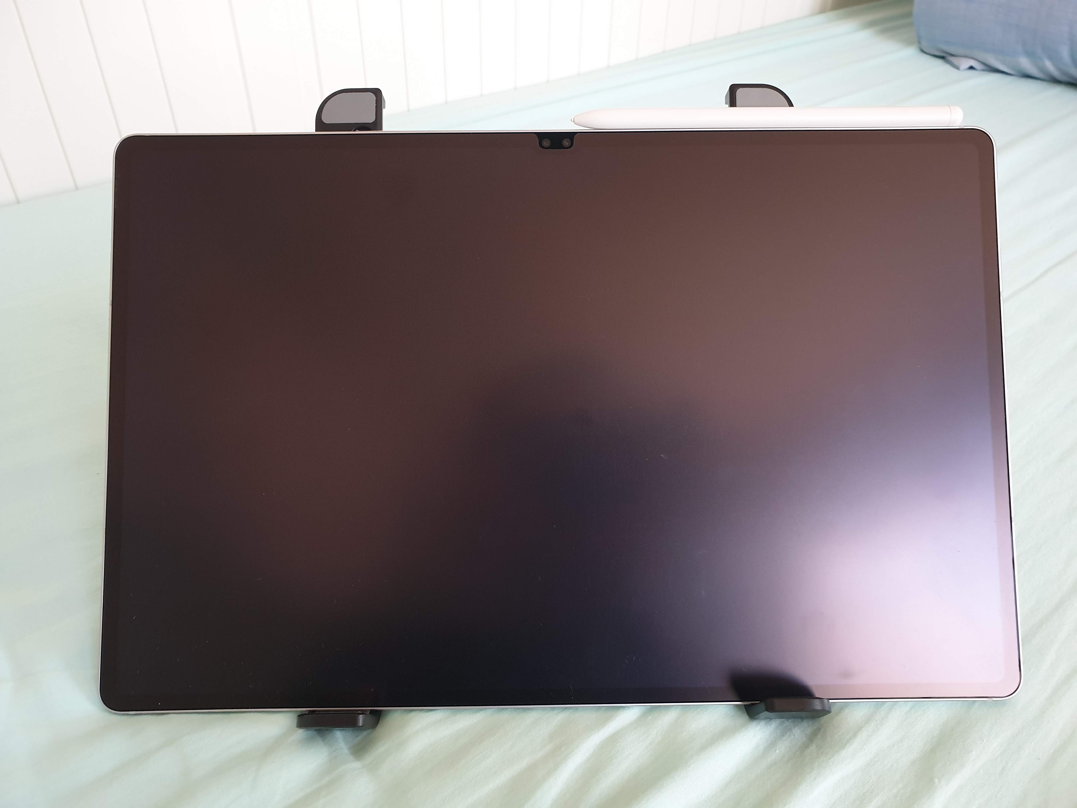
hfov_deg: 67.3
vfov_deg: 53.1
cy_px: 404
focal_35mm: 26
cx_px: 538
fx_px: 809
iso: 250
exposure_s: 1/29
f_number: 2.4
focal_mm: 4.3
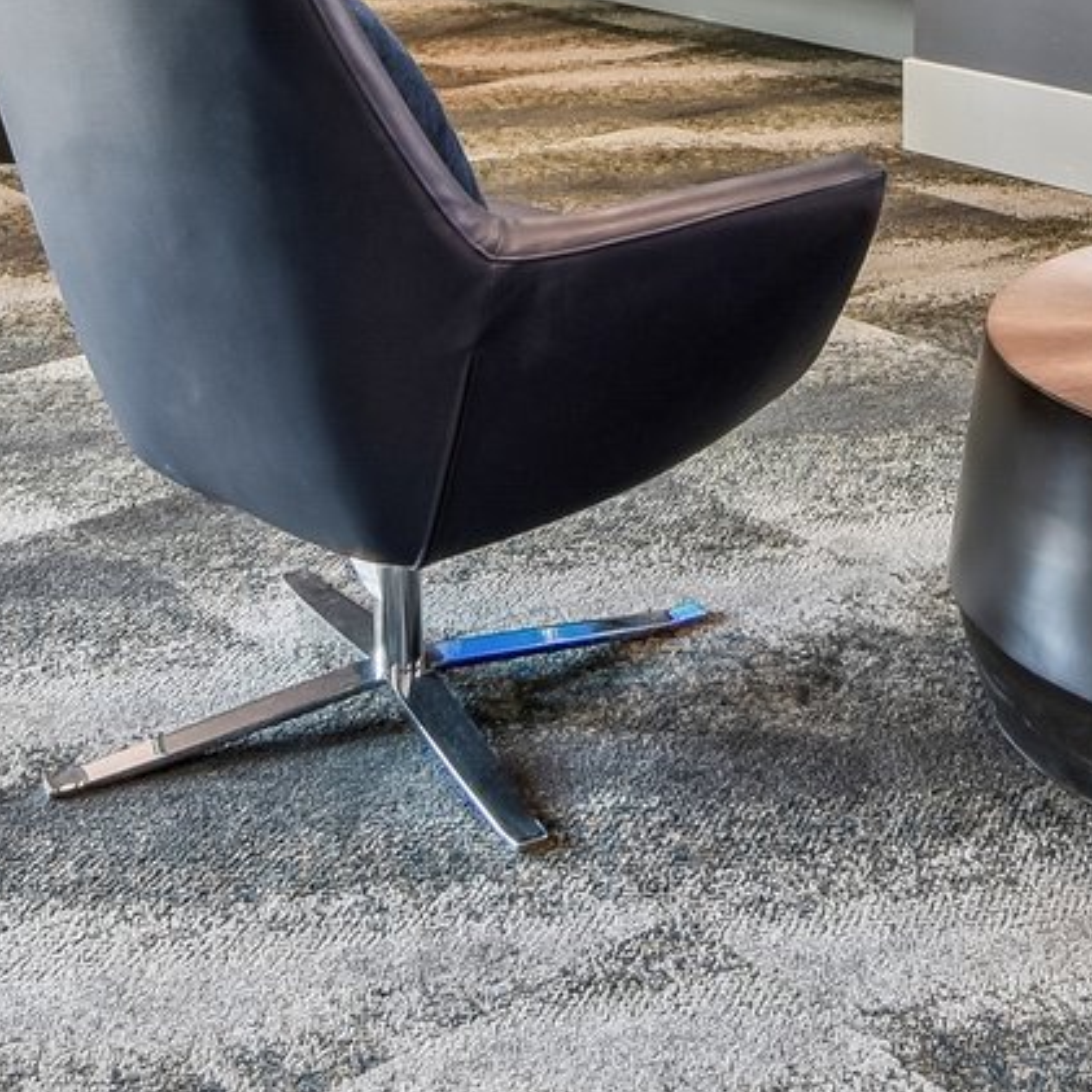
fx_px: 2213
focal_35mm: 62
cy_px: -442
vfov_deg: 23.4
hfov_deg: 26.7
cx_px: 1004
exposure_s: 1/1.25
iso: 100
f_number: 8
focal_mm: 10
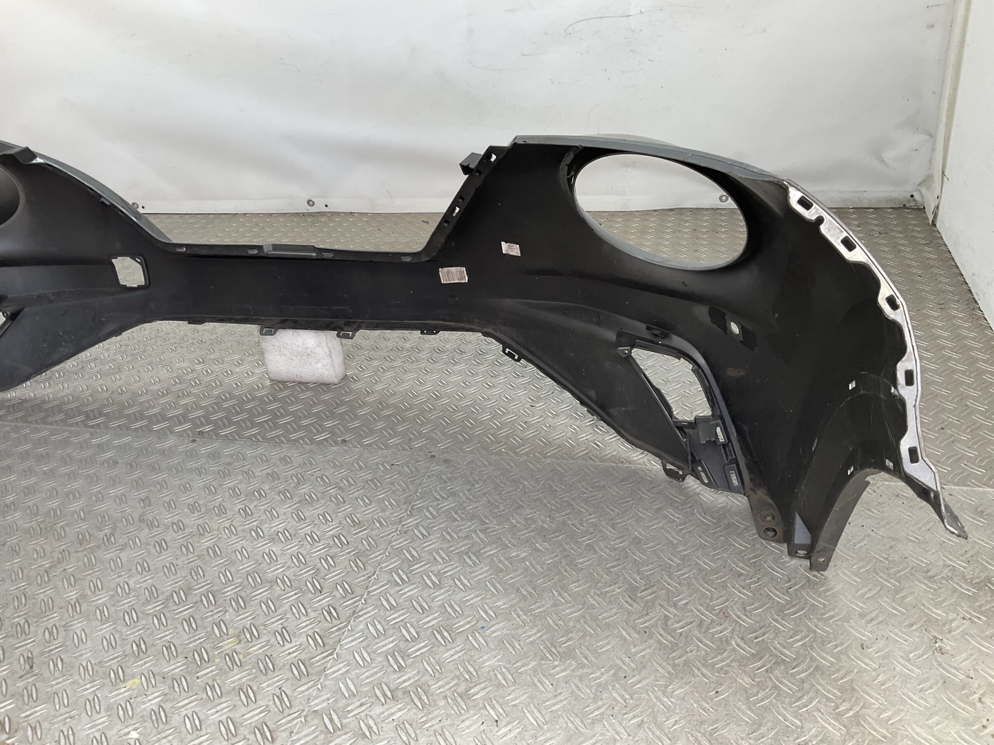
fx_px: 833
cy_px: 372
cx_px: 497
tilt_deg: -27.8
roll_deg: +5.7
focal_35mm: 29
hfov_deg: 61.7
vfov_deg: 48.2
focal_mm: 3
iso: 16
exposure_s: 1/102
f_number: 1.8
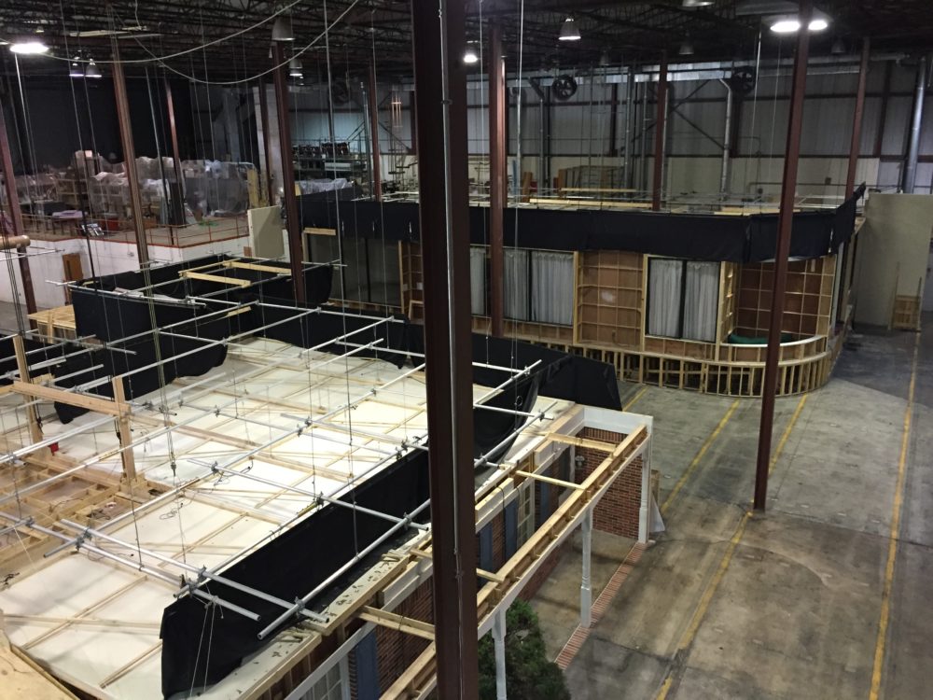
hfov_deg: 61.7
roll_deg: -0.1
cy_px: 350
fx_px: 782
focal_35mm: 29
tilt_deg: -16.9
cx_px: 466
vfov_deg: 48.2
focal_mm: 4.15
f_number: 2.2
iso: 250
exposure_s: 1/30
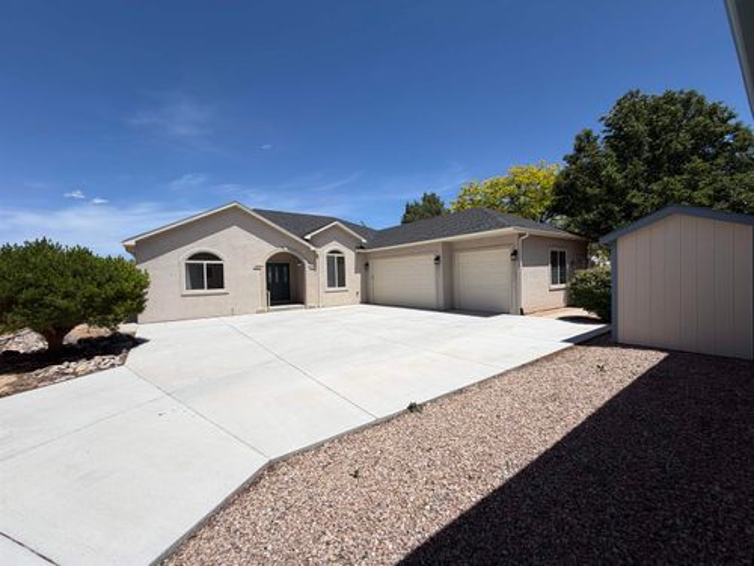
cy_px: 283
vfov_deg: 85.7
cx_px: 377
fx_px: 305
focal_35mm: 14
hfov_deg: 102.1
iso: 20
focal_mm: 2.22
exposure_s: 1/1572
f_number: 2.2
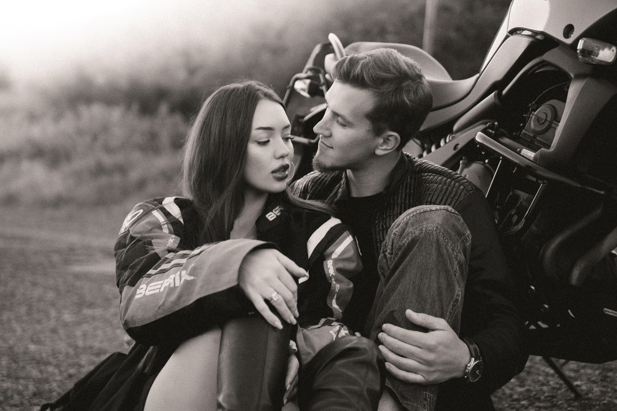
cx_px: 308
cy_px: 206
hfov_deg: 33.8
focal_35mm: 59
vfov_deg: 22.9
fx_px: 1015
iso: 500
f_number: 2.8
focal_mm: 59.2
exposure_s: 1/200
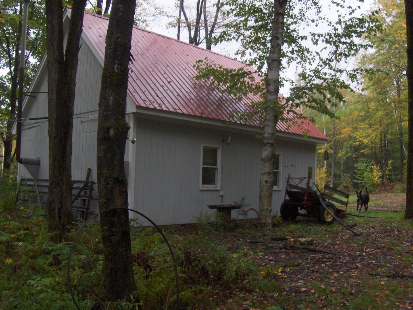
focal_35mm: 35
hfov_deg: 52.6
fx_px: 418
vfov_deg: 40.7
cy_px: 155
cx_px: 206
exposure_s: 1/220
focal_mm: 7.5
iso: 139
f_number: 2.8
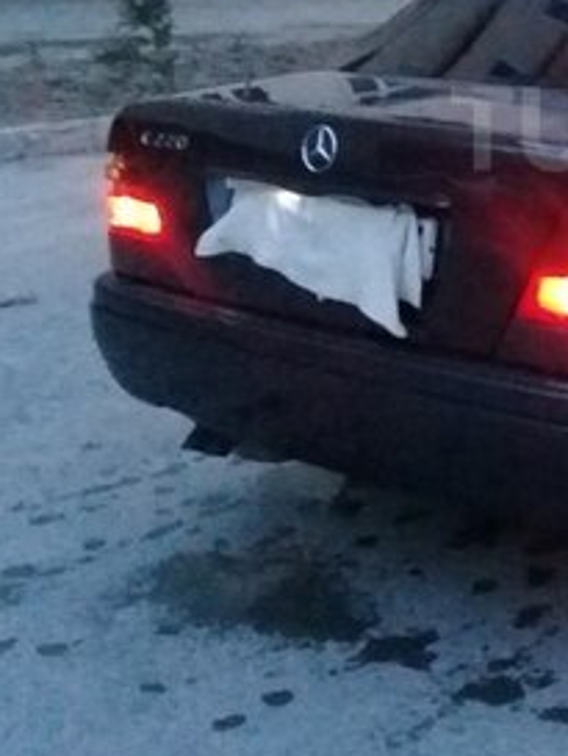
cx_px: 734
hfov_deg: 18.3
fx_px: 1640
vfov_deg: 25.4
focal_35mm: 75
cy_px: 129
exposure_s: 1/17
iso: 1000
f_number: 2.2
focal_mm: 3.3
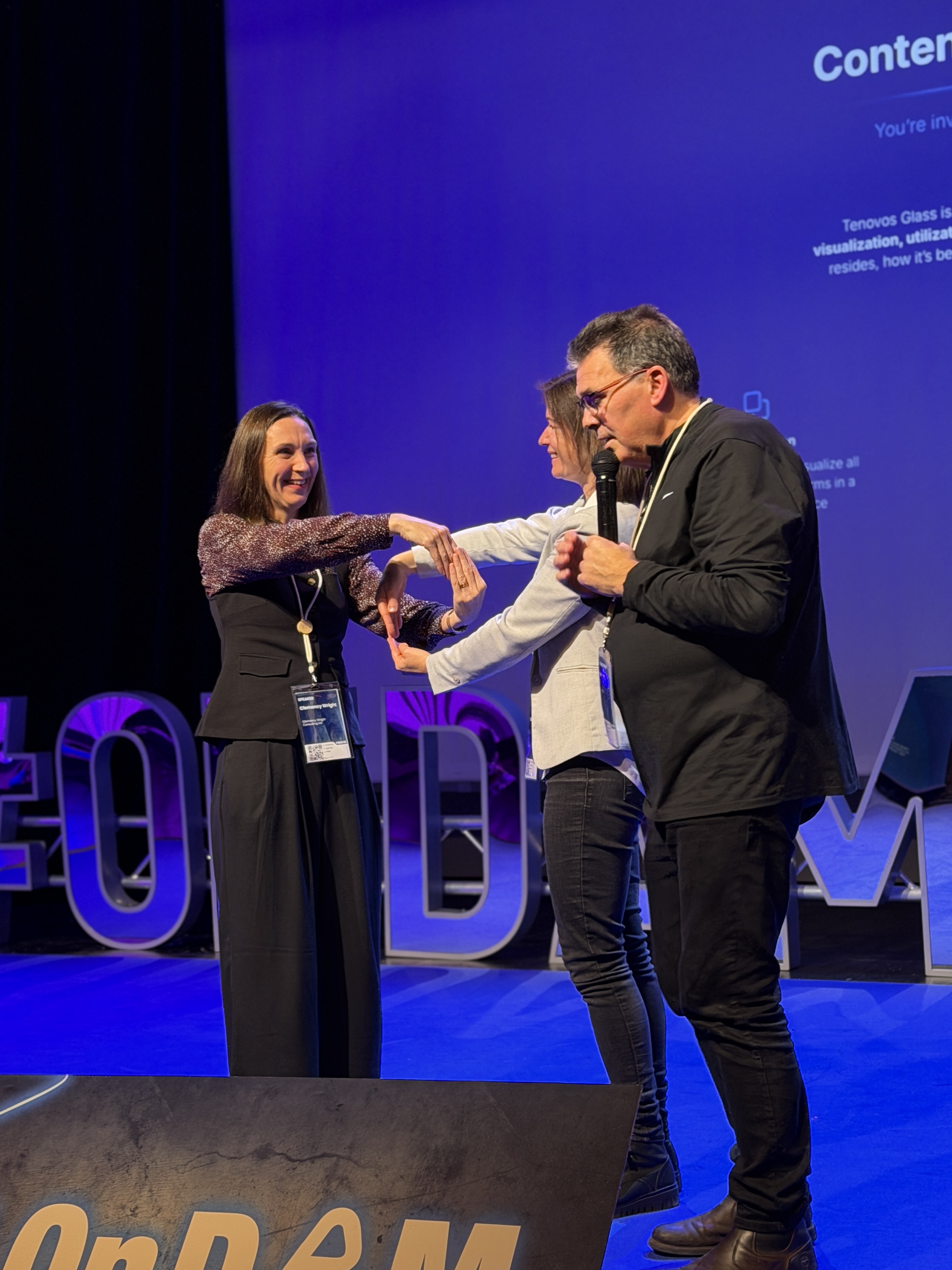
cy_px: 673
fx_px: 2347
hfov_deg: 22.9
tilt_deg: -1.7
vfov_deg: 30.3
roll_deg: +2.7
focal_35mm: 64
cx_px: 491
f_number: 1.78
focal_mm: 6.76
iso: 160
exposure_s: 1/51
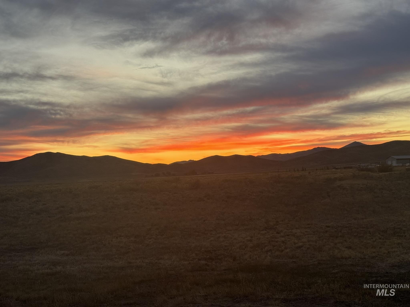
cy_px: 154
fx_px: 569
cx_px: 205
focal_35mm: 48
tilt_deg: +1.9
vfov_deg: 30.3
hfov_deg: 39.7
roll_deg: +1.9
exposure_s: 1/121
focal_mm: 6.76
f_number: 1.78
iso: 80
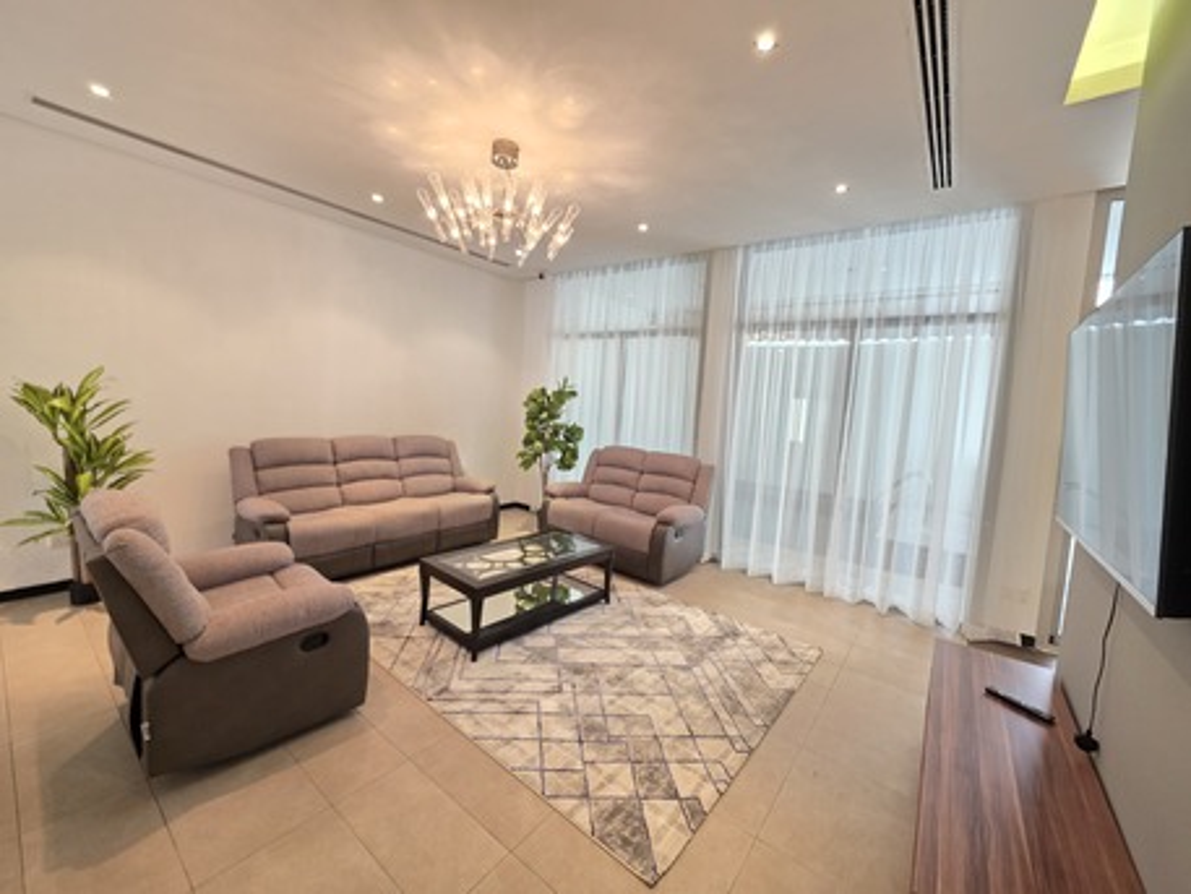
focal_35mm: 13
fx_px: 447
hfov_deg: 106.2
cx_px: 596
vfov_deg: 89.9
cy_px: 447
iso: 250
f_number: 1.9
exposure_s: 1/50
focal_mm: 2.2
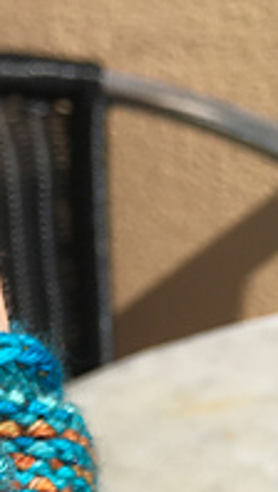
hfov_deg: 11.1
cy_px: 693
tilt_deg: -32.4
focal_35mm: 102
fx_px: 1331
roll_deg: +0.5
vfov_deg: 18.9
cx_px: -231
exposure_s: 1/2198
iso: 25
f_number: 2.2
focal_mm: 4.15
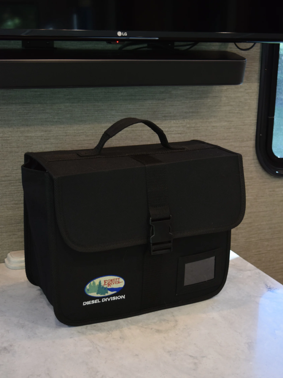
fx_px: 611
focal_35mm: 56
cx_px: 140
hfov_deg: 26.1
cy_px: 193
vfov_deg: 34.4
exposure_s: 1/60
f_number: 4.5
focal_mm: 34
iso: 1250
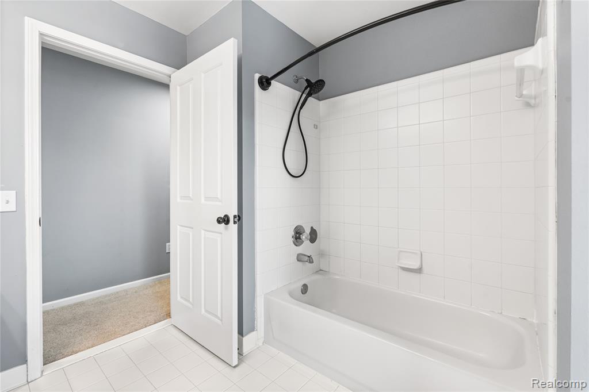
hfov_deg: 95.0
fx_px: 270
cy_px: 196
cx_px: 294
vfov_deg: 72.0
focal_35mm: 16
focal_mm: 16.5
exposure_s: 1/30
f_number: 8
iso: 3200
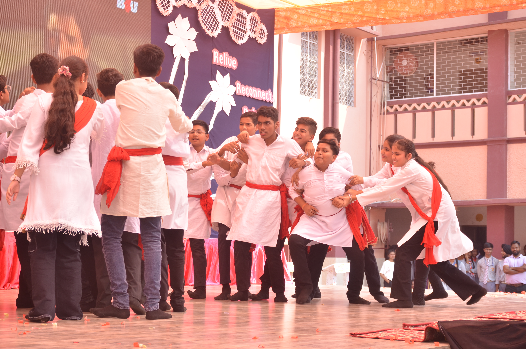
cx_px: 263
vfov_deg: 20.1
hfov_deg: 29.9
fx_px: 984
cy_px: 174
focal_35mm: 68
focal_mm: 45
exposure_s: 1/250
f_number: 6.3
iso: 200
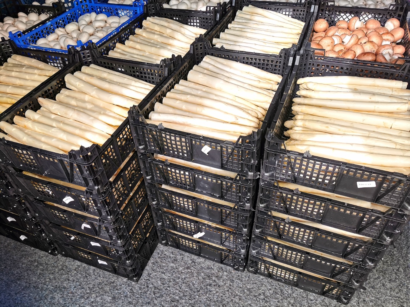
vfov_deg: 51.4
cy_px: 154
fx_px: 320
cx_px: 205
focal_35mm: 27
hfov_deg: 65.3
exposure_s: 1/763
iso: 50
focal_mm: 5.56
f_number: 1.6
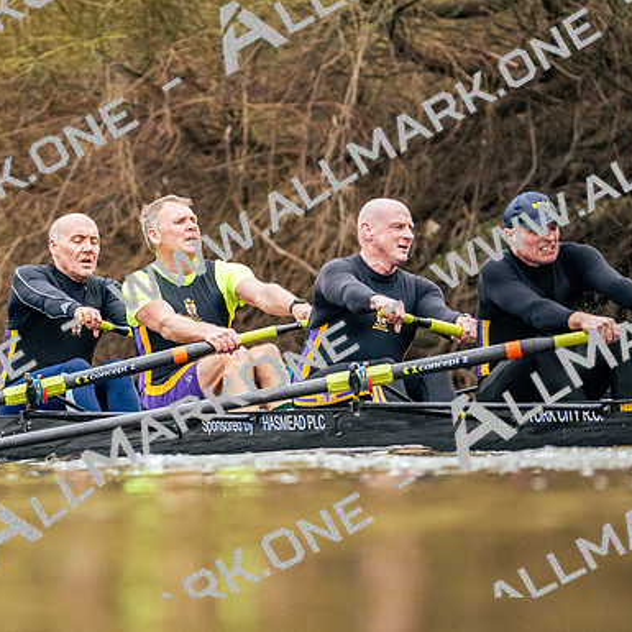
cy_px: 316
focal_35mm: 546
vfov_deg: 3.2
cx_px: 310
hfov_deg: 3.2
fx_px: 11278
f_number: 6.3
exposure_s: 1/2000
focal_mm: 426
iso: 6400
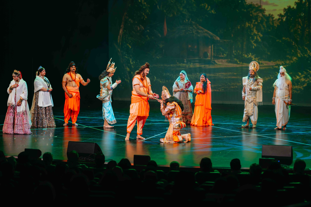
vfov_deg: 16.1
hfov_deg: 23.9
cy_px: 104
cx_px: 156
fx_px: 734
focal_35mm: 85
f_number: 1.8
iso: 160
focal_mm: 85
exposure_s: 1/125
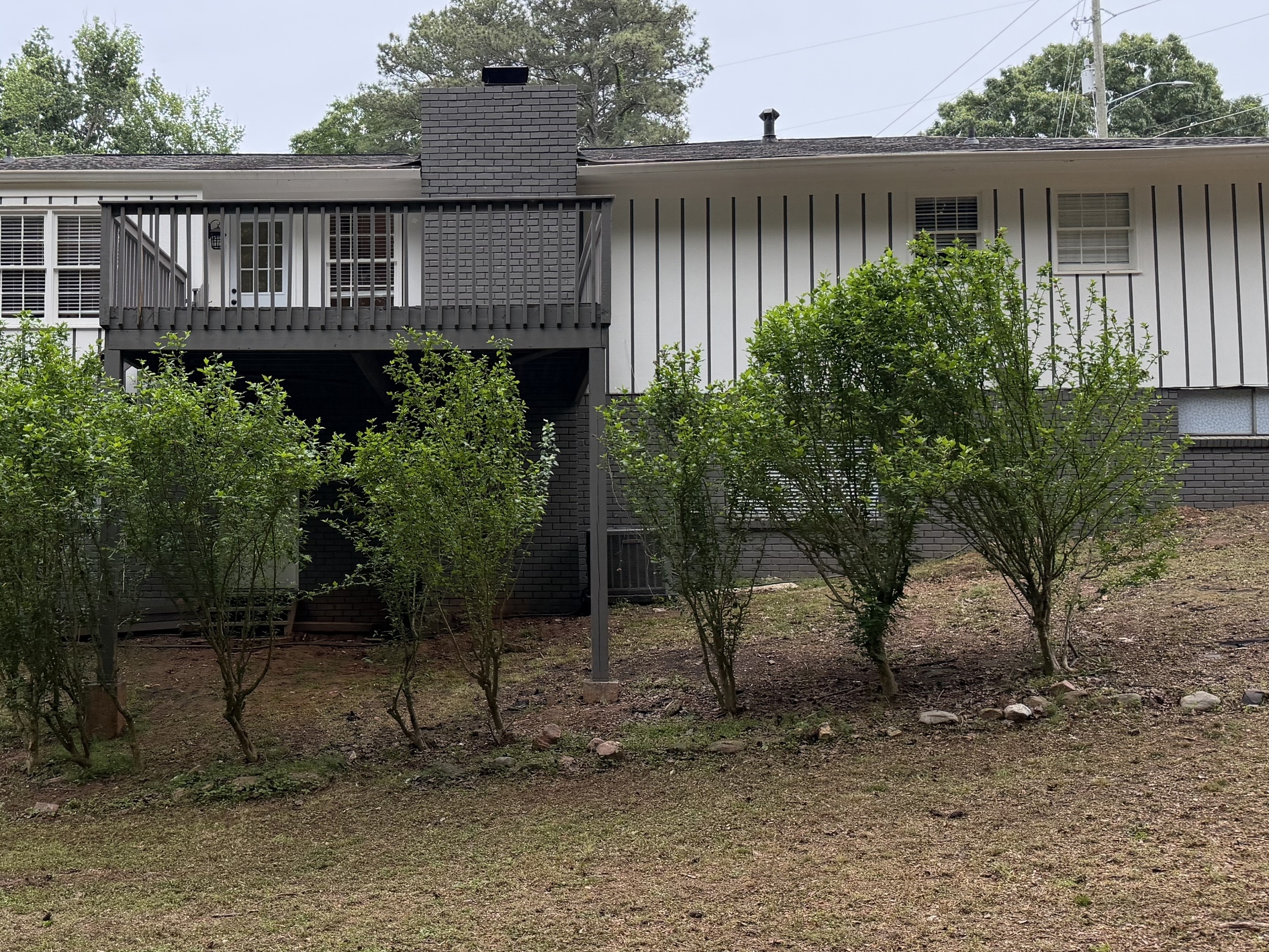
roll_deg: -0.2
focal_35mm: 39
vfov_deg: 36.8
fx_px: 1430
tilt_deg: +2.6
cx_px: 446
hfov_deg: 47.2
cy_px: 440
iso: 100
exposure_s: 1/183
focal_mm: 6.76
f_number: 1.78
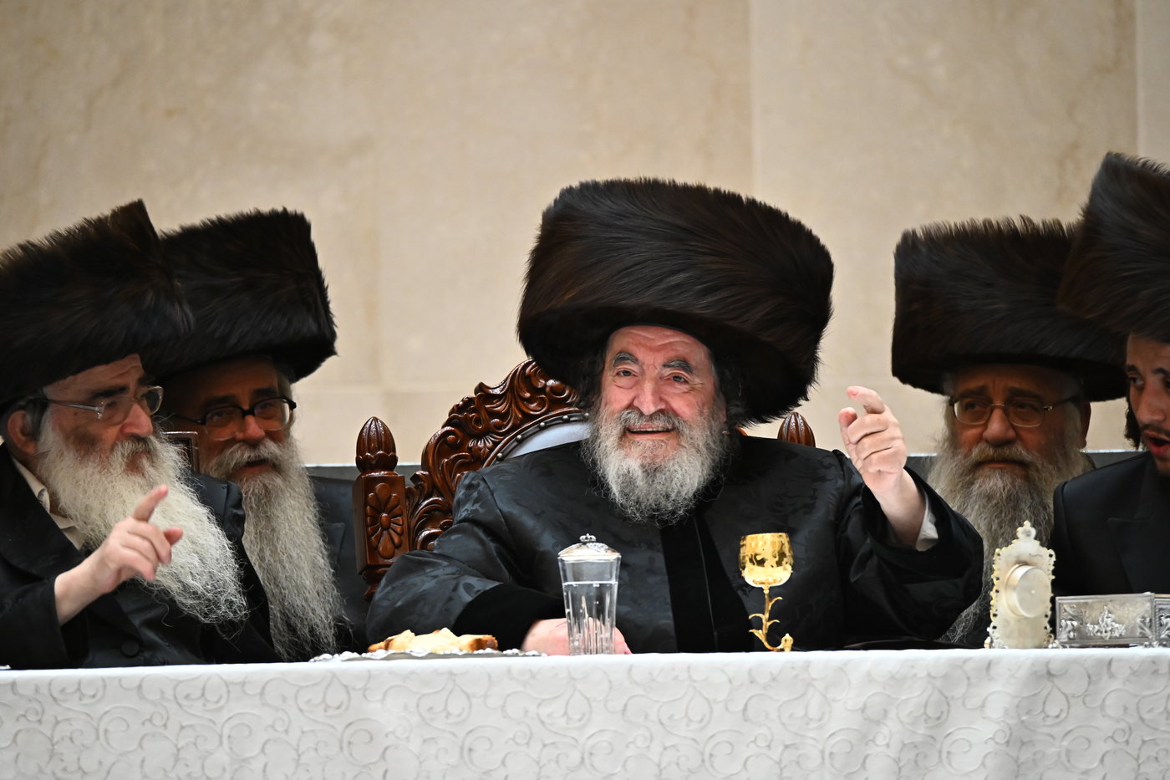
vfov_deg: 2.3
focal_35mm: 600
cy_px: 390
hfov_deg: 3.4
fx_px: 19496
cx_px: 585
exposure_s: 1/200
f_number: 6.3
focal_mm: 600
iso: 4000
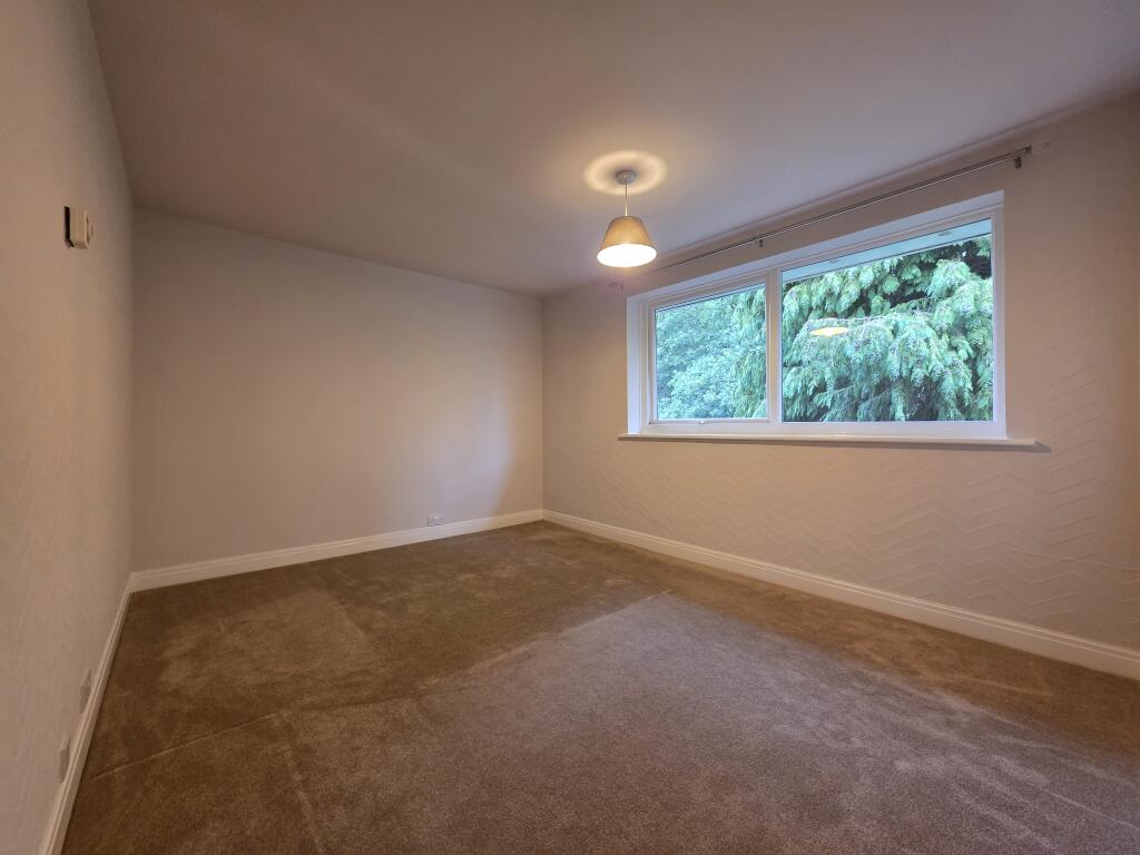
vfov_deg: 89.9
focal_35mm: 13
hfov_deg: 106.2
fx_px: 428
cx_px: 570
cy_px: 428
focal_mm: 2.2
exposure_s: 1/50
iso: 320
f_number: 1.9
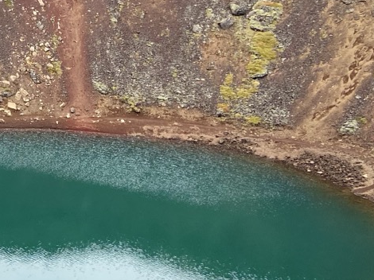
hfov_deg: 20.9
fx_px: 896
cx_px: -143
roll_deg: -2.6
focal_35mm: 83
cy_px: 25
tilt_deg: -9.9
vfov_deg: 17.5
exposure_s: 1/536
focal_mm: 4.25
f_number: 1.8
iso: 32
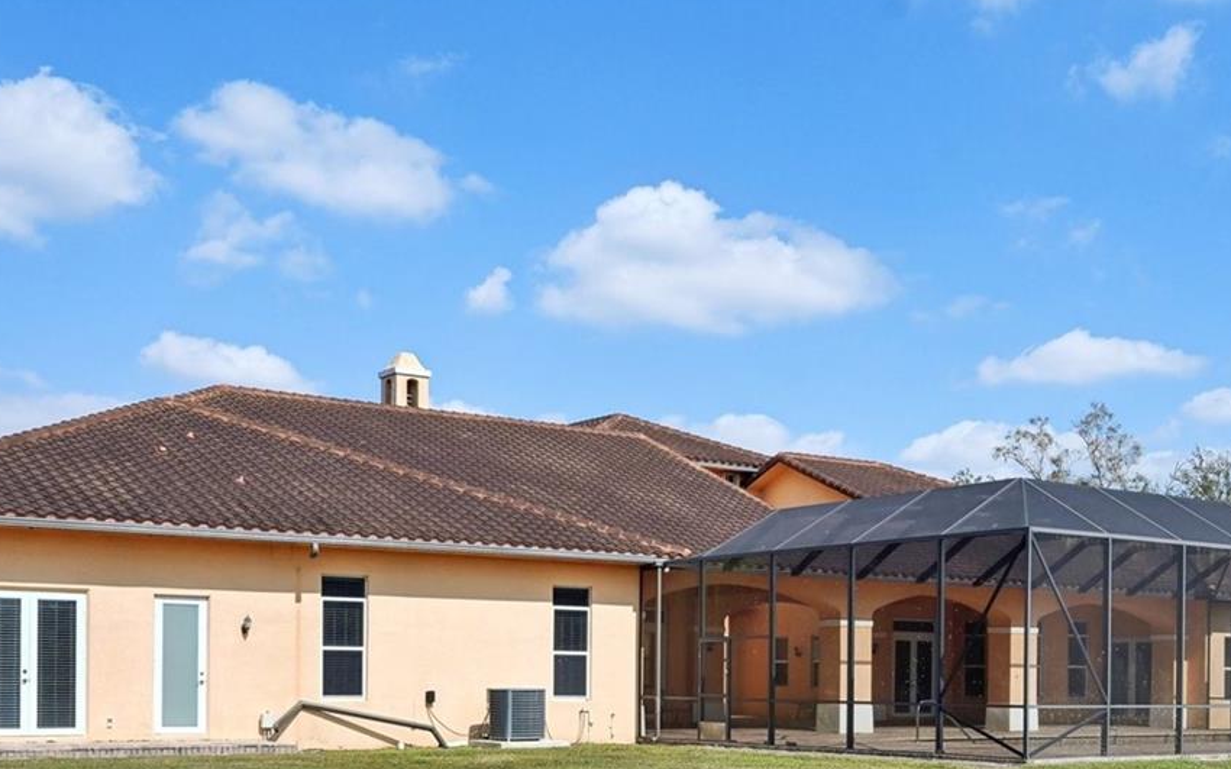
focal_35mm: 46
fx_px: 1543
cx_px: 697
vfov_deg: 27.0
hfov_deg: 43.4
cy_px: 686
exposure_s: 1/1600
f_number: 8
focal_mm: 24
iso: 400
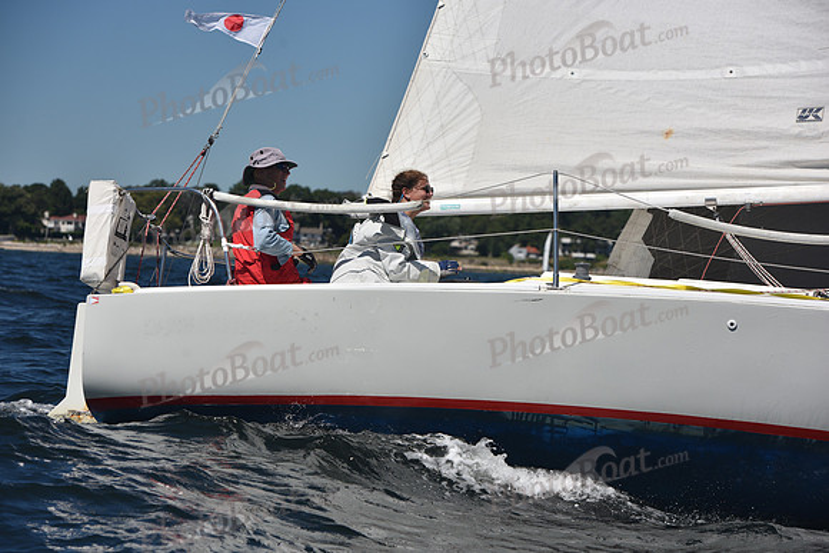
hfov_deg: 16.8
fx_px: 2810
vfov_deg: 11.2
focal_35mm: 122
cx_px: 414
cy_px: 276
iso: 200
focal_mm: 122
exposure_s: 1/1000
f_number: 6.3
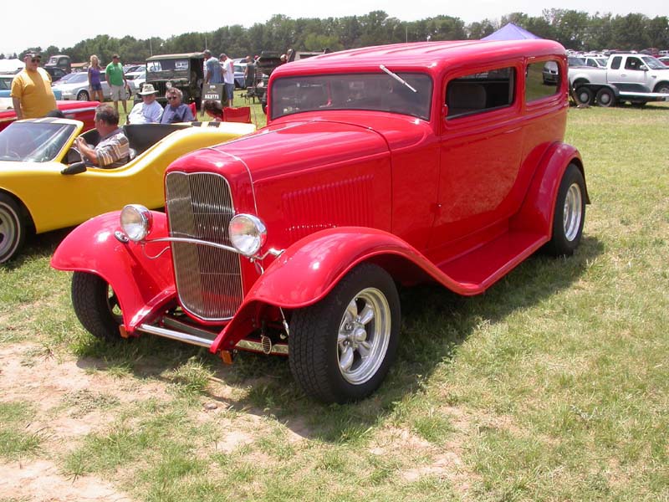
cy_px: 251
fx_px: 734
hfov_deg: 49.0
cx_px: 334
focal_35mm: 38
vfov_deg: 37.7
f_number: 6.7
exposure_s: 1/239
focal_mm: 7.85
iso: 100
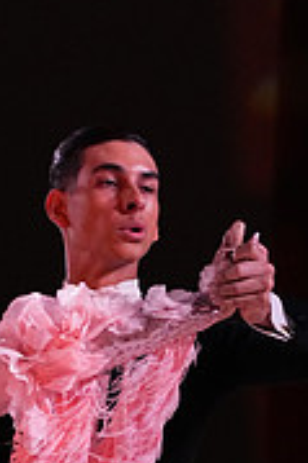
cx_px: -113
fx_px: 3921
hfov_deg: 4.5
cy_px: 732
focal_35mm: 305
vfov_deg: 6.7
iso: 5000
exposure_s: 1/320
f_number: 5
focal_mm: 94
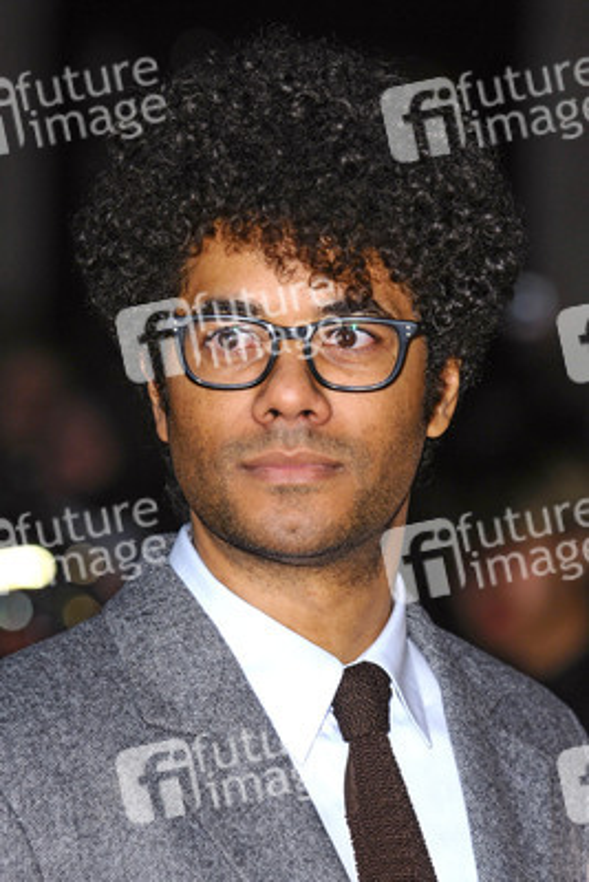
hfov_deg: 6.3
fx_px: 5333
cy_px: 441
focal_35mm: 218
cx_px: 294
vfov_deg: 9.5
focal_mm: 145
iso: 320
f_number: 4.5
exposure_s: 1/200
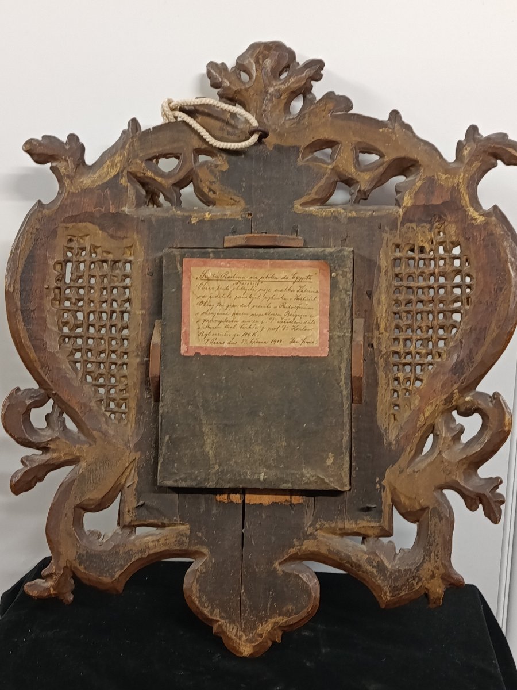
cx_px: 258
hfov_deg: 30.3
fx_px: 956
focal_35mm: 48
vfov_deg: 39.7
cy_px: 345
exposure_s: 1/50
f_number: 1.7
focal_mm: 5.24
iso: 1089
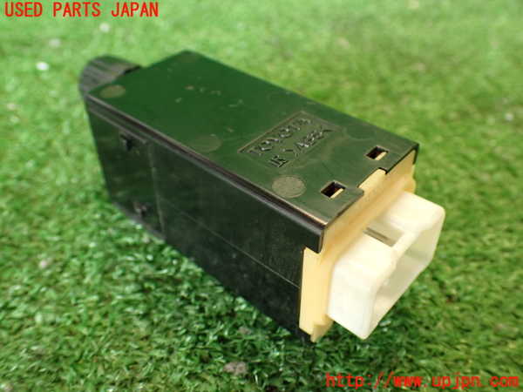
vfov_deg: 44.2
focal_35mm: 32
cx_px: 262
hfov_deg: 56.8
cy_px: 196
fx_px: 483
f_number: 2.4
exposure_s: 1/30
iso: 250
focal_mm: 5.79
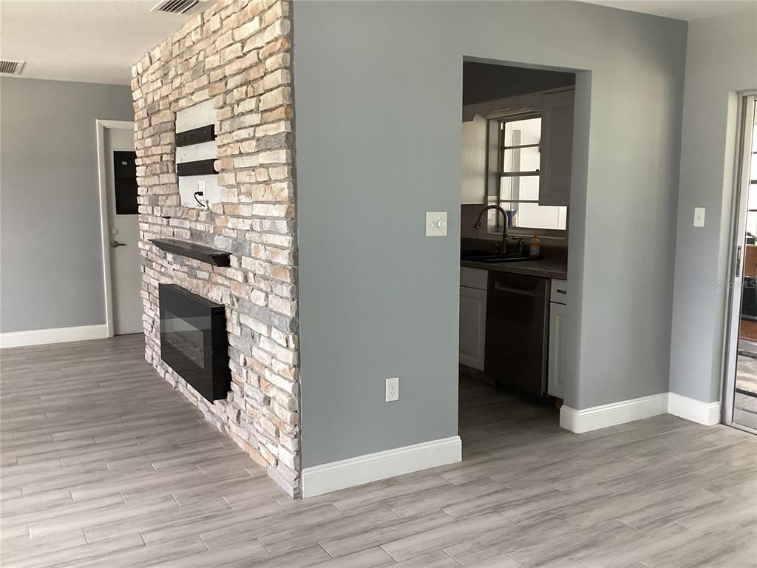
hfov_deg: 58.4
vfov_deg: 45.4
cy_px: 284
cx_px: 378
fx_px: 678
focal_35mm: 31
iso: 160
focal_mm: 3.3
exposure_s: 1/60
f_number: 2.4
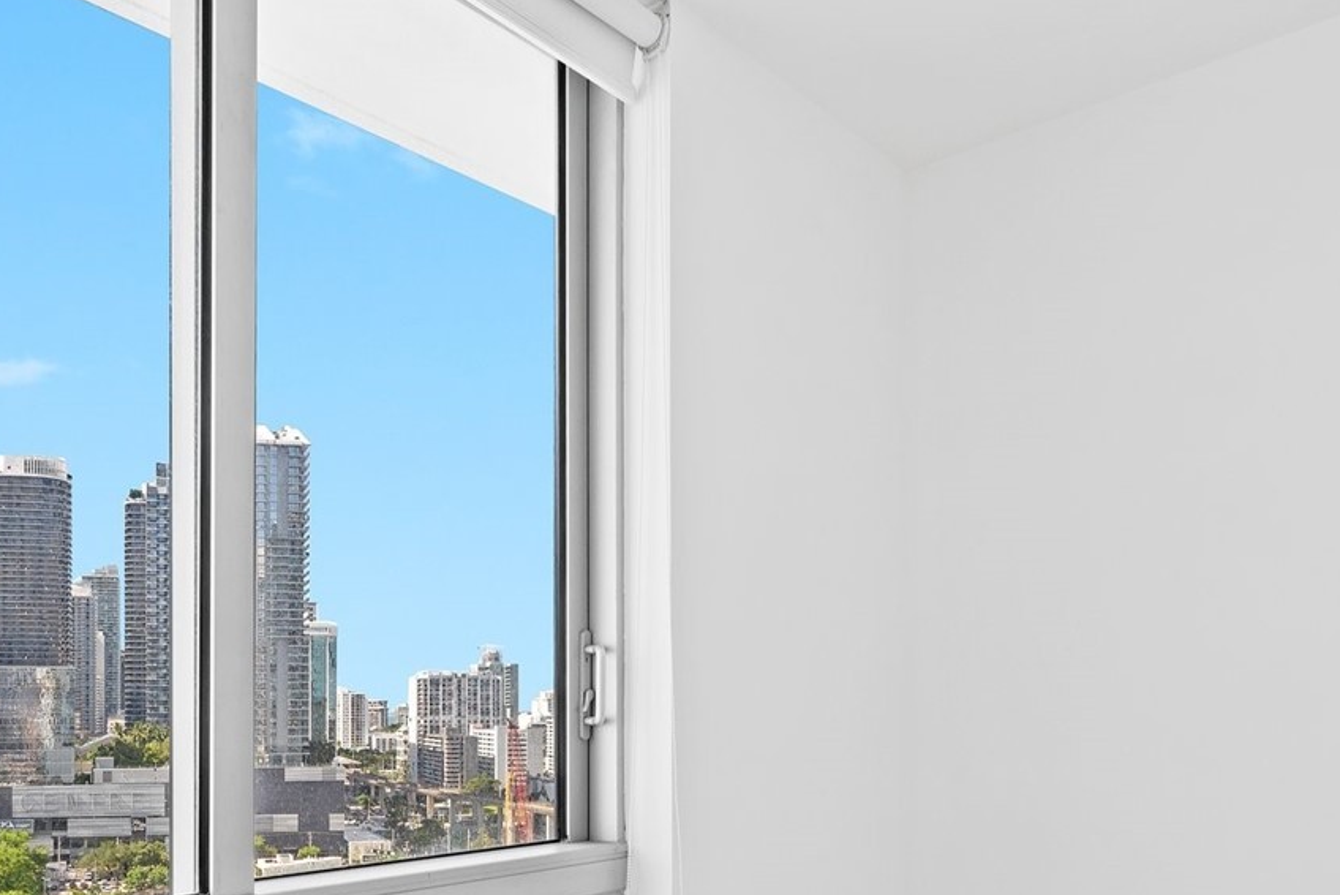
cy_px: 718
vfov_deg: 44.2
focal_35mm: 28
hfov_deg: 61.8
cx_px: 337
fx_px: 1043
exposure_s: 1/40
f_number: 8
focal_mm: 14
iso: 200
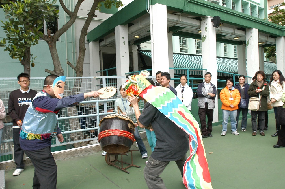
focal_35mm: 26
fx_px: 202
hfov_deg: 70.5
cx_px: 142
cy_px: 94
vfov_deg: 50.3
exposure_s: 1/160
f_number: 8
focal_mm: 17
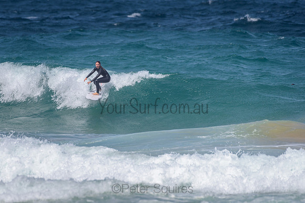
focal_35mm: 656
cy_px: 94
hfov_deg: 3.1
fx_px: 5559
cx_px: 107
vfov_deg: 2.1
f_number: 5.6
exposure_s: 1/2000
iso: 72
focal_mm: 500
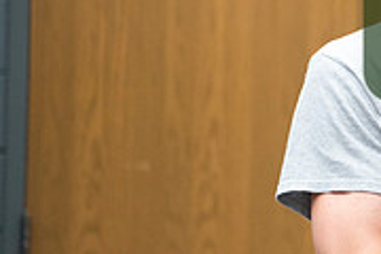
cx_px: 523
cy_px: 48
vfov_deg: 6.1
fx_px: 2392
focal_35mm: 226
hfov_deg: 8.9
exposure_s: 1/160
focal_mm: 70
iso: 1250
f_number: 2.8
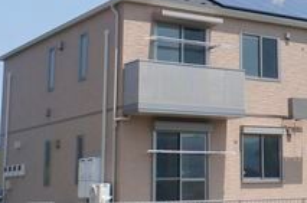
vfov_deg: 12.6
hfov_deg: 18.5
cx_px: 300
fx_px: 919
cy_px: 55
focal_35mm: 108
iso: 200
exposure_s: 1/640
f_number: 6.3
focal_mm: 16
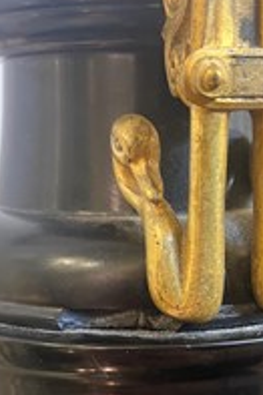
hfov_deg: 24.5
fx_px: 604
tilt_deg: -16.2
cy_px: 321
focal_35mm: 55
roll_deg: +1.8
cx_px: 167
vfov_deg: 35.0
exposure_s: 1/50
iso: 400
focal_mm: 5.1
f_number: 1.6
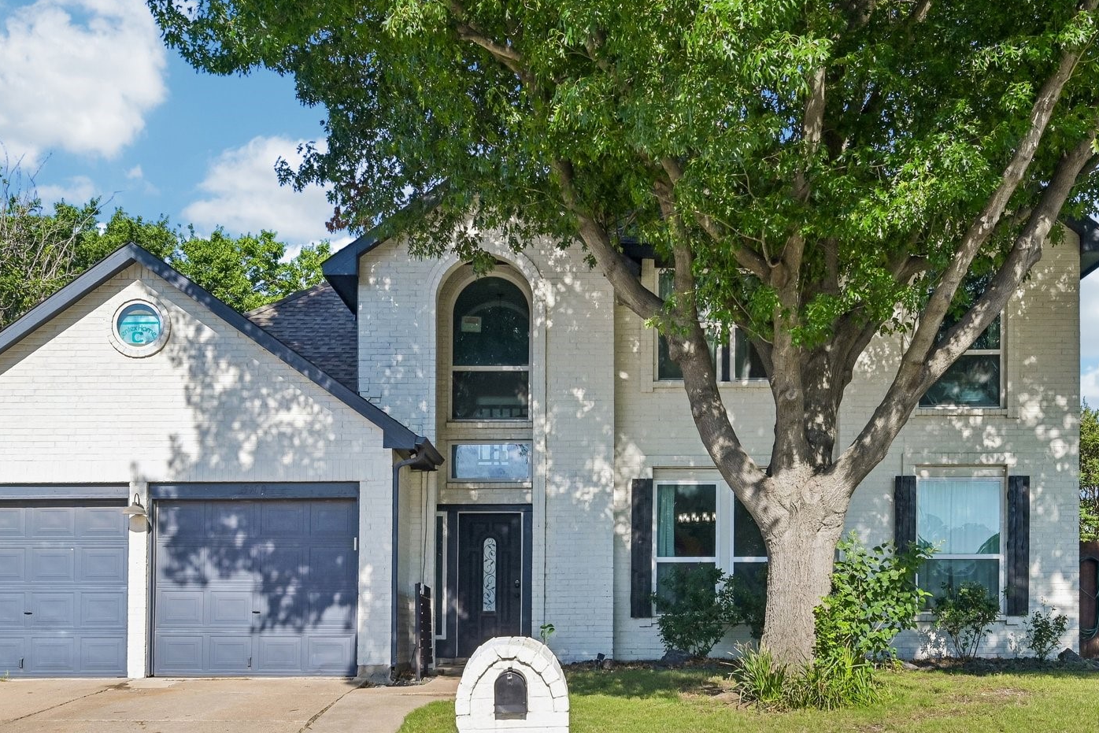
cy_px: 439
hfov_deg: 44.5
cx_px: 590
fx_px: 1343
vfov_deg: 30.4
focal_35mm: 44
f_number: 8
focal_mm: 30
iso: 400
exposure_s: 1/1000
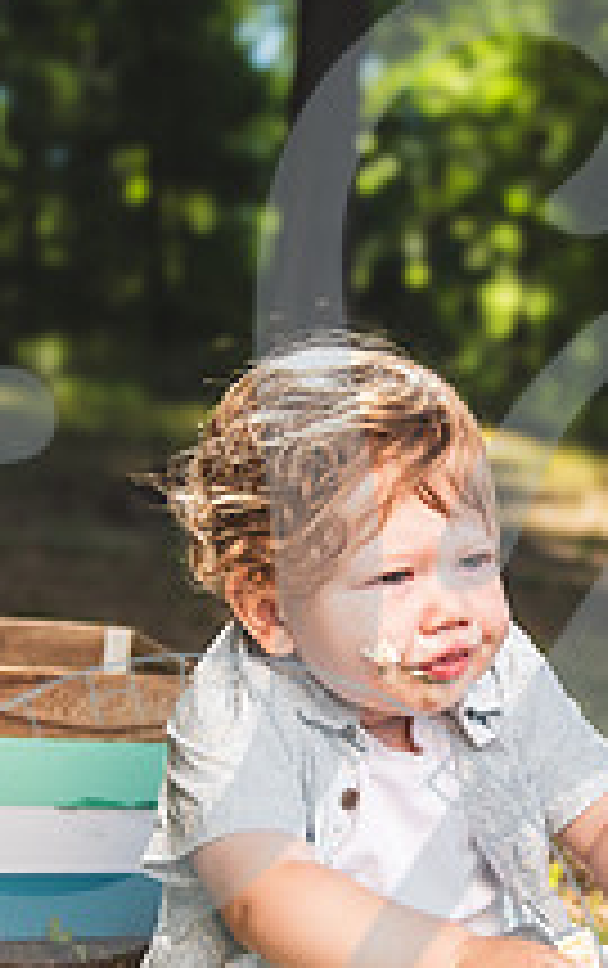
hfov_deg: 19.7
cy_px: 729
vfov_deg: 30.5
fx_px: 1744
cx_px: 405
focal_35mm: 66
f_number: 2.8
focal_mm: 31
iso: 100
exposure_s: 1/800
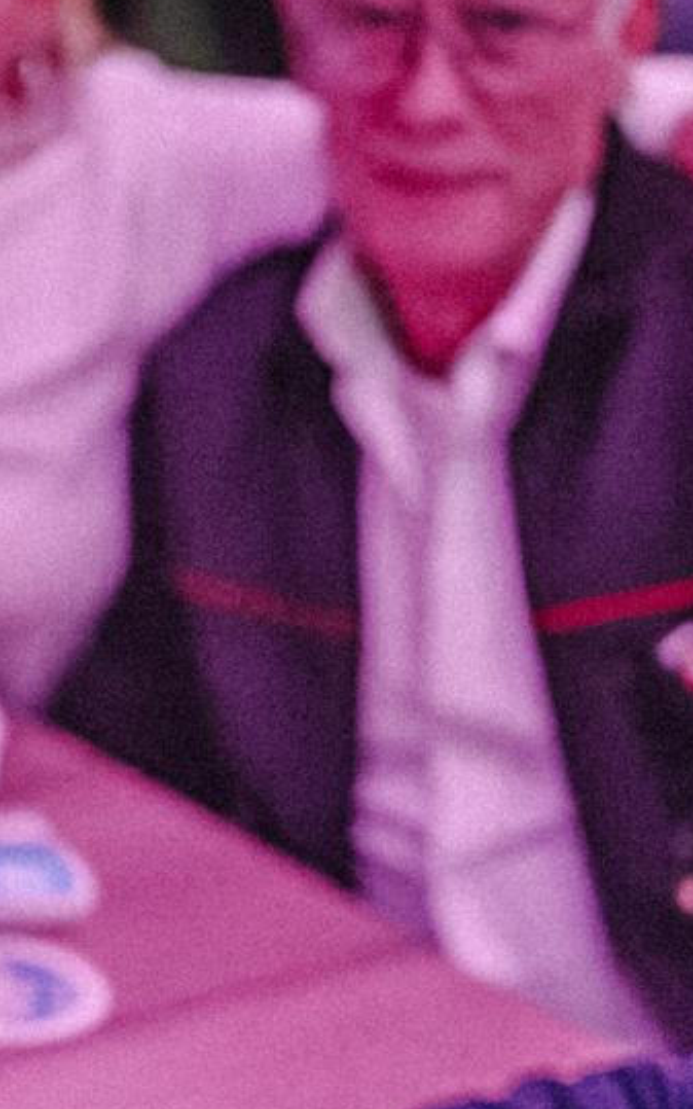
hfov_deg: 10.2
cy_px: 757
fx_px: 3837
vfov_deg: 16.4
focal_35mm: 127
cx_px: -105
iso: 12800
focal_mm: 35
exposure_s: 1/160
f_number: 1.2
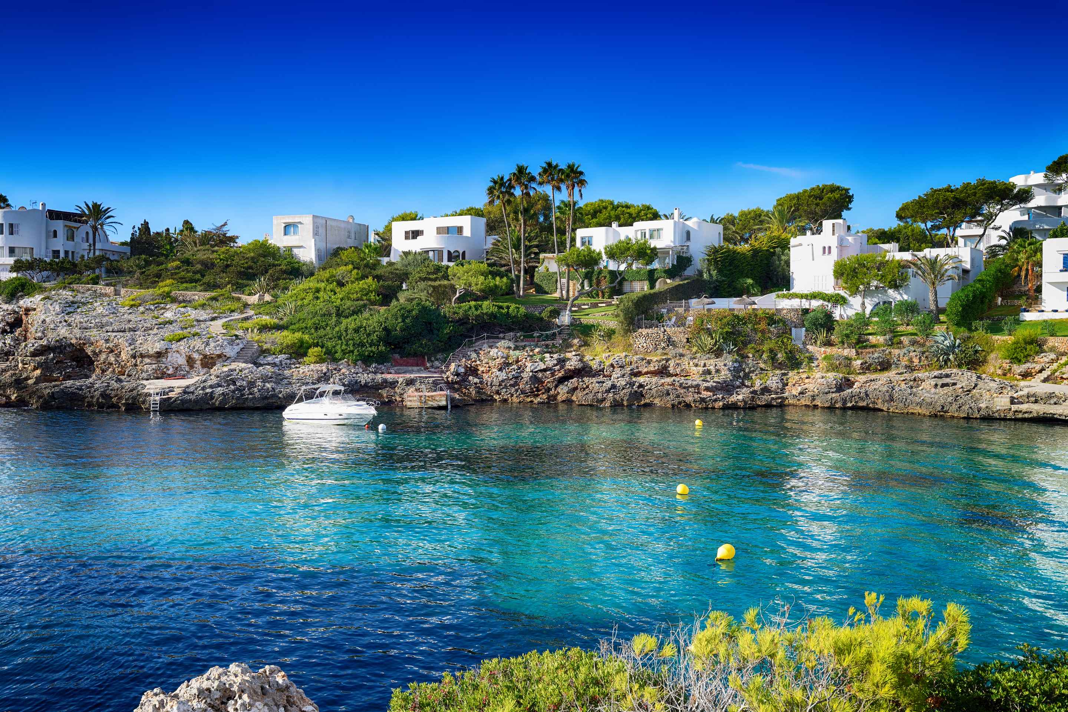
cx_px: 534
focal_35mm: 35
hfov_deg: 54.4
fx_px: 1039
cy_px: 356
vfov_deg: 37.9
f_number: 8
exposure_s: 1/125
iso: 100
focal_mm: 35
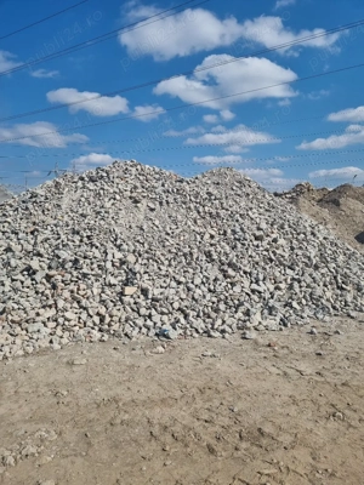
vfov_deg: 67.3
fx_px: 365
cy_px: 242
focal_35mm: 26
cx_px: 182
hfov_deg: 53.1
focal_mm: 5.4
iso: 50
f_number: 1.8
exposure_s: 1/10000
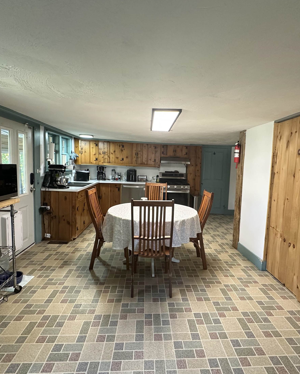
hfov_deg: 70.8
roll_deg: -3.1
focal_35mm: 19
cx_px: 159
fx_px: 211
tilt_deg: -4.8
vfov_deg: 83.3
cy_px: 182
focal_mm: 2.22
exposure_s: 1/99
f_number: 2.2
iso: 250
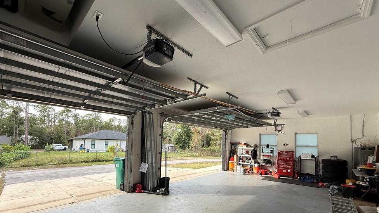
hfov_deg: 99.4
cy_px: 138
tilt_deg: +1.4
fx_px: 161
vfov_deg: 65.7
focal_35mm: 16
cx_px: 191
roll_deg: -1.3
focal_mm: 2.22
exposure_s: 1/210
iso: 50
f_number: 2.2
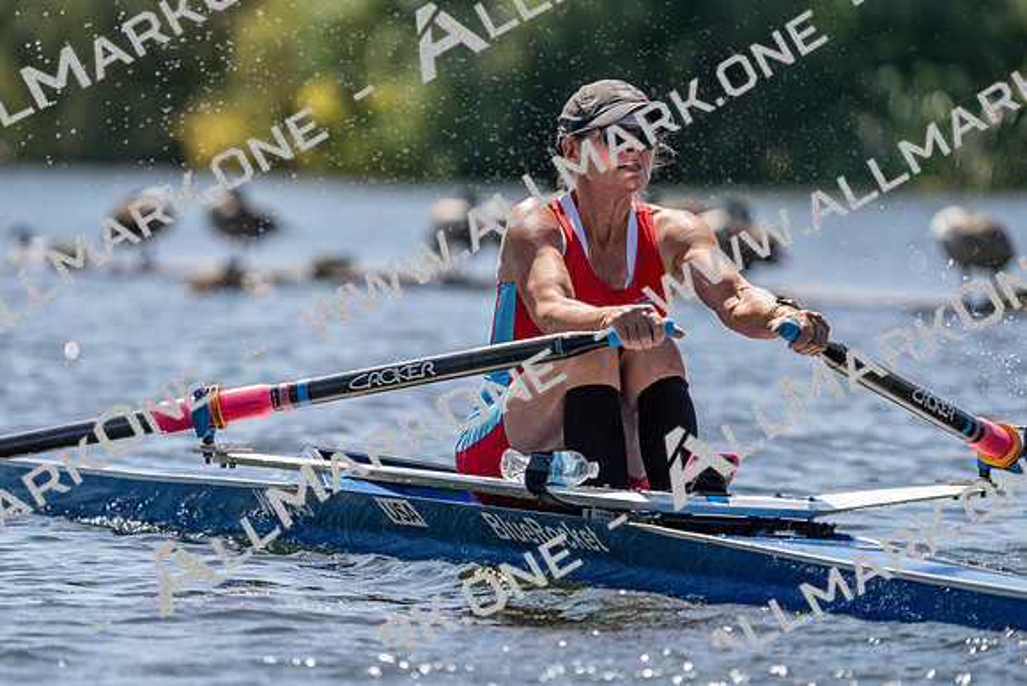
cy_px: 343
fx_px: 12155
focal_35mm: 426
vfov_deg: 3.2
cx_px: 514
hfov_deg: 4.8
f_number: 6.3
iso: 320
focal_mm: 426
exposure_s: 1/2000
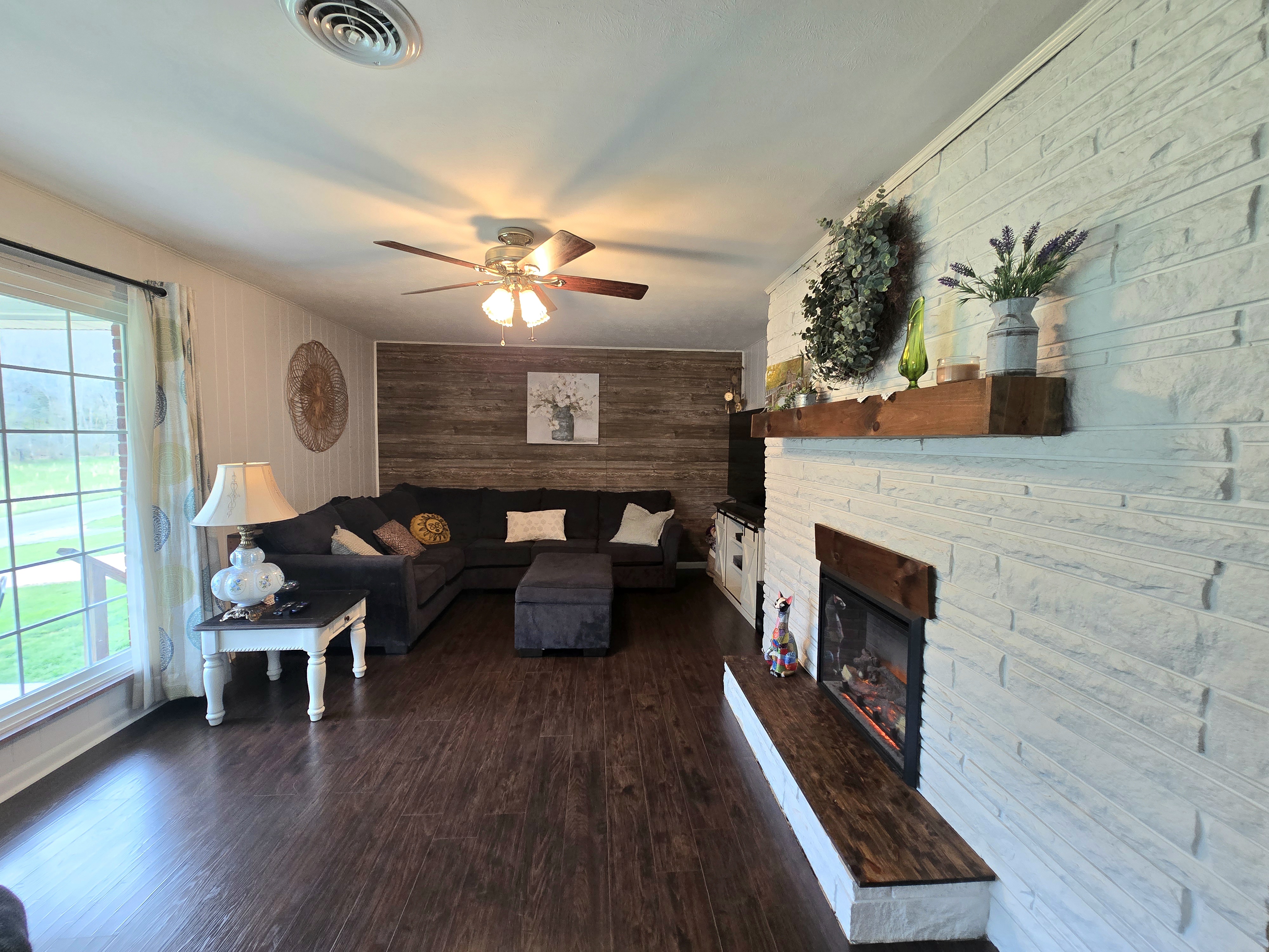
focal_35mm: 13
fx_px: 477
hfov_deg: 106.2
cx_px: 634
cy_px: 476
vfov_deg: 89.9
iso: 160
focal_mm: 2.2
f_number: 2.2
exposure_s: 1/60.2
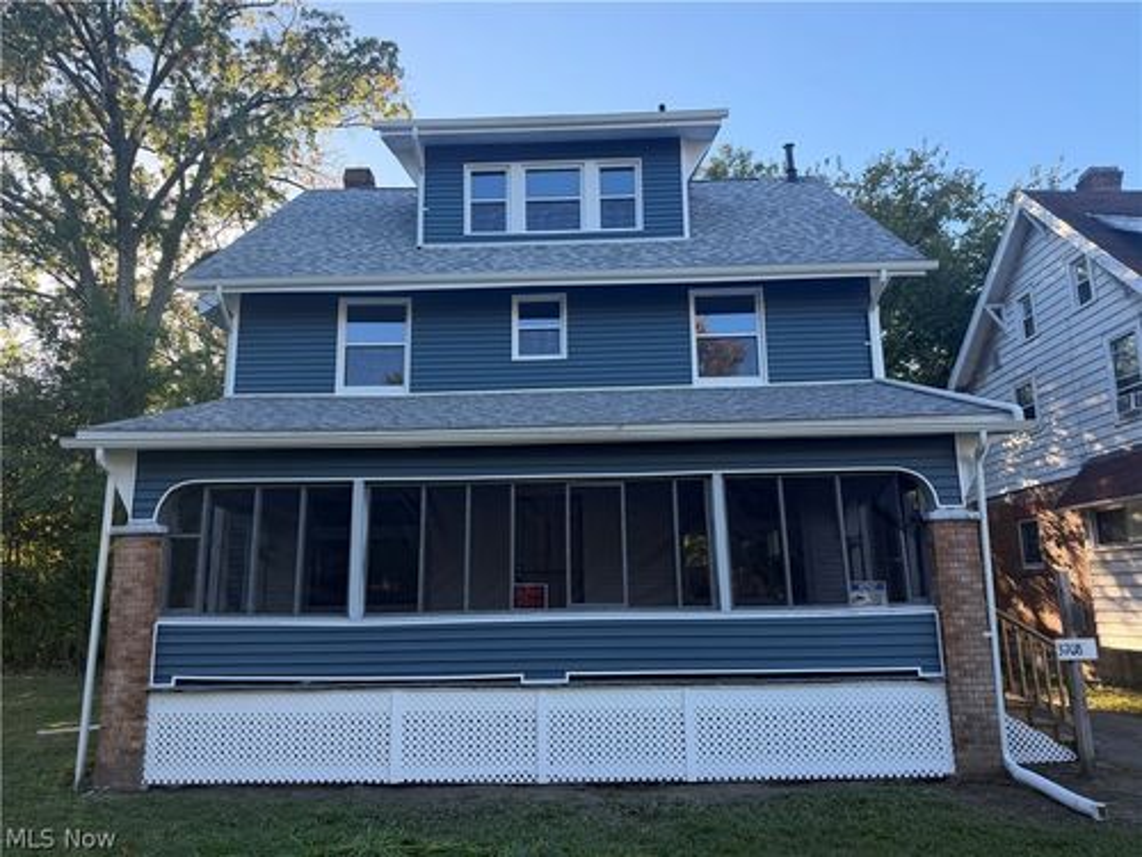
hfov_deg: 71.6
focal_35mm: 24
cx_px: 571
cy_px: 428
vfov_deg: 56.8
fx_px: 792
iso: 100
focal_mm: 6.76
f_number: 1.78
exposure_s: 1/772
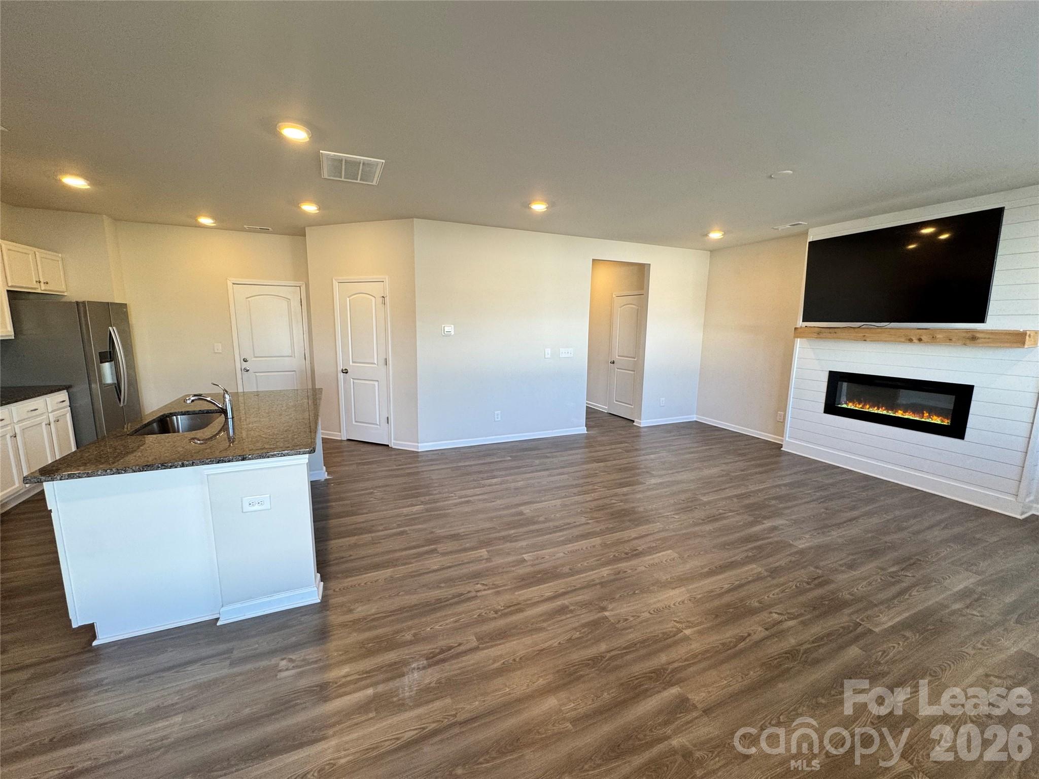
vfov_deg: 85.7
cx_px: 520
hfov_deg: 102.1
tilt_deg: -8.6
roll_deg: -1.1
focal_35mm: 14
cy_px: 390
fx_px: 420
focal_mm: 2.22
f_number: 2.2
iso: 125
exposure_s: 1/120
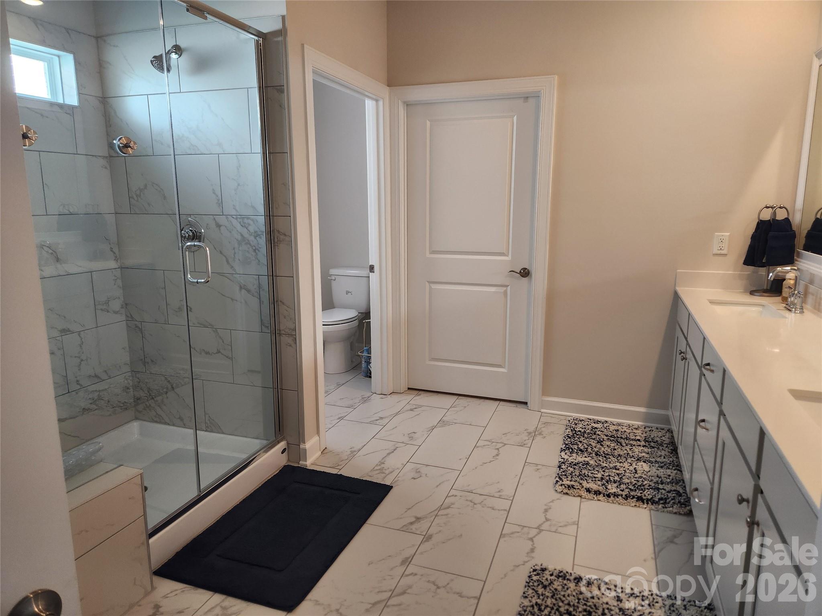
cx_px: 411
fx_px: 546
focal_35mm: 23
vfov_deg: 58.9
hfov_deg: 73.9
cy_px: 308
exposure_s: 1/120
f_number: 1.8
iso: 200
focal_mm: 5.4
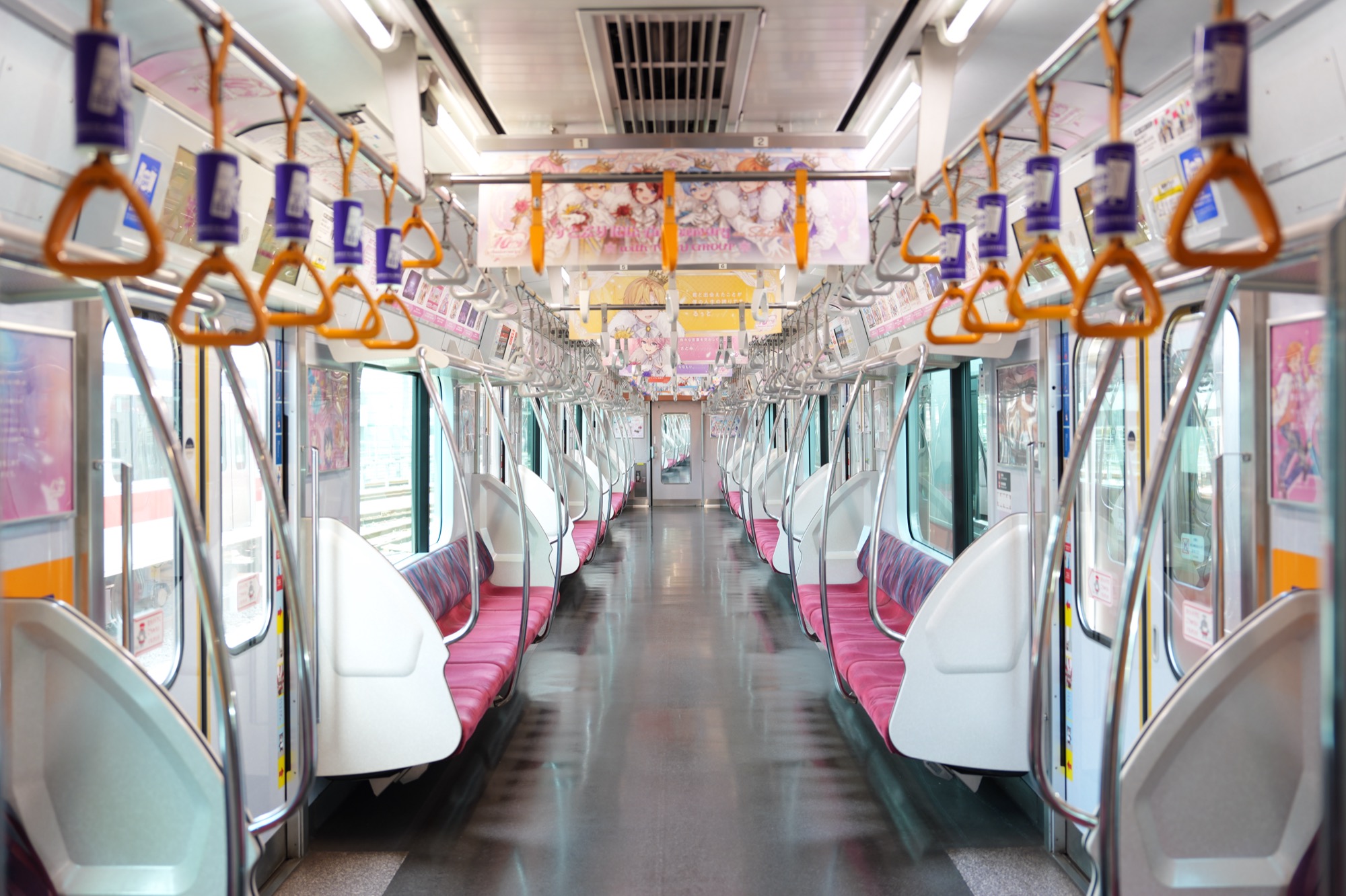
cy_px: 448
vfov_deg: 43.6
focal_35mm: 30
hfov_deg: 61.9
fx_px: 1121
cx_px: 673
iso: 160
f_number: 2.8
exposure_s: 1/30
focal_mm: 30
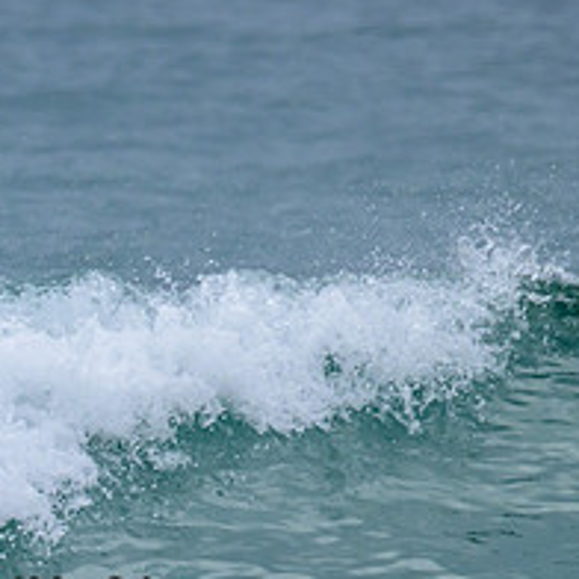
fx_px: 35936
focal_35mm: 1899
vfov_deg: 0.9
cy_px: 486
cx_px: -322
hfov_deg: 0.9
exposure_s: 1/2000
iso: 900
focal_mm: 600
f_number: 11
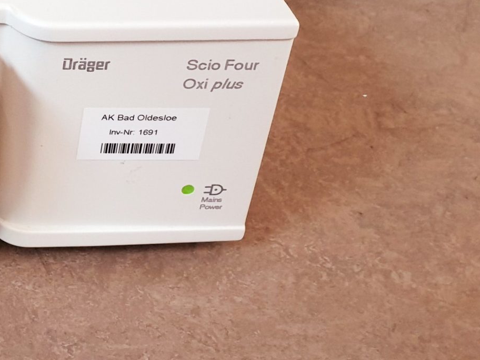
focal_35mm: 73
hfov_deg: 22.9
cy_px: -43
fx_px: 1012
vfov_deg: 19.3
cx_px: -187
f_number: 2.4
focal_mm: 4.3
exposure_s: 1/50
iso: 250
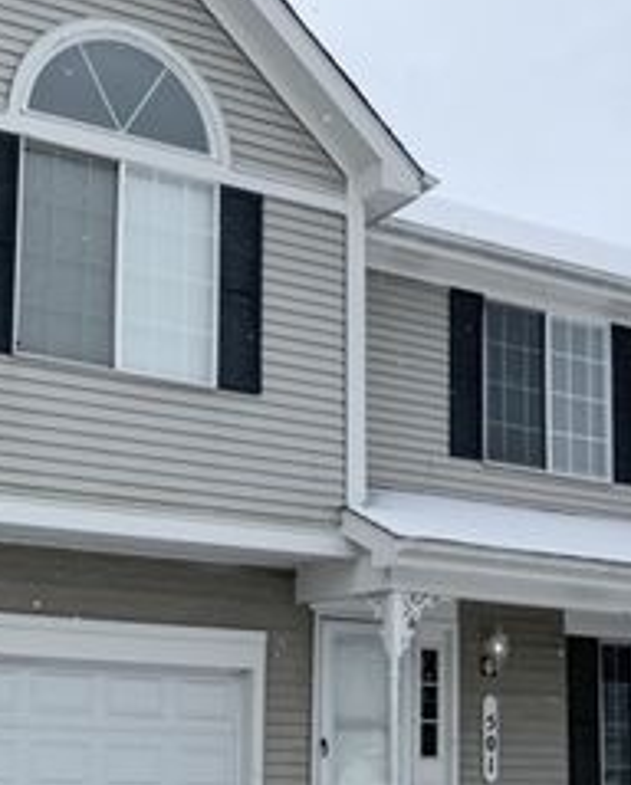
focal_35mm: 53
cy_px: 458
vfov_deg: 35.2
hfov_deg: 27.9
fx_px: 1234
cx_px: 536
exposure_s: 1/2364
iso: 25
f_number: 1.8
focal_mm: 4.25
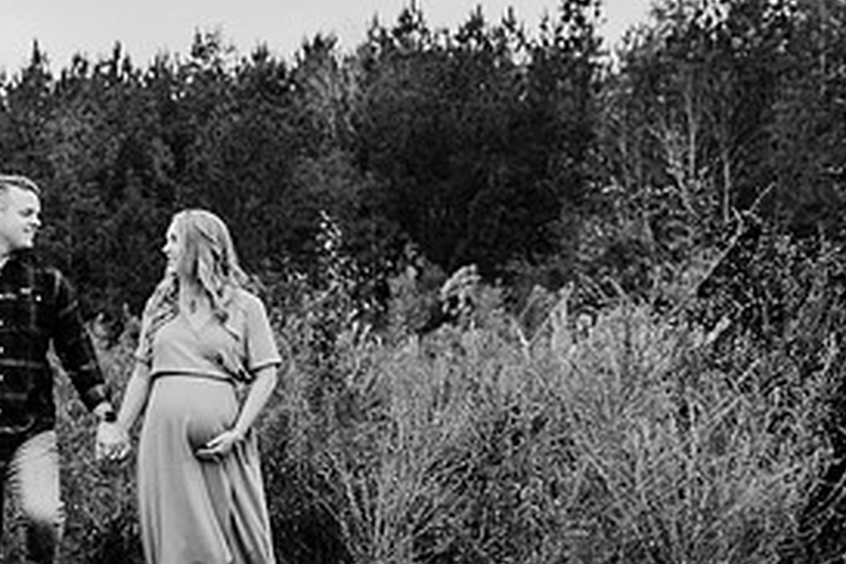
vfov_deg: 26.3
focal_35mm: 51
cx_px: 167
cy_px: 392
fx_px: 1198
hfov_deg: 37.5
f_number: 2.5
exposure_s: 1/250
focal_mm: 24
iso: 400
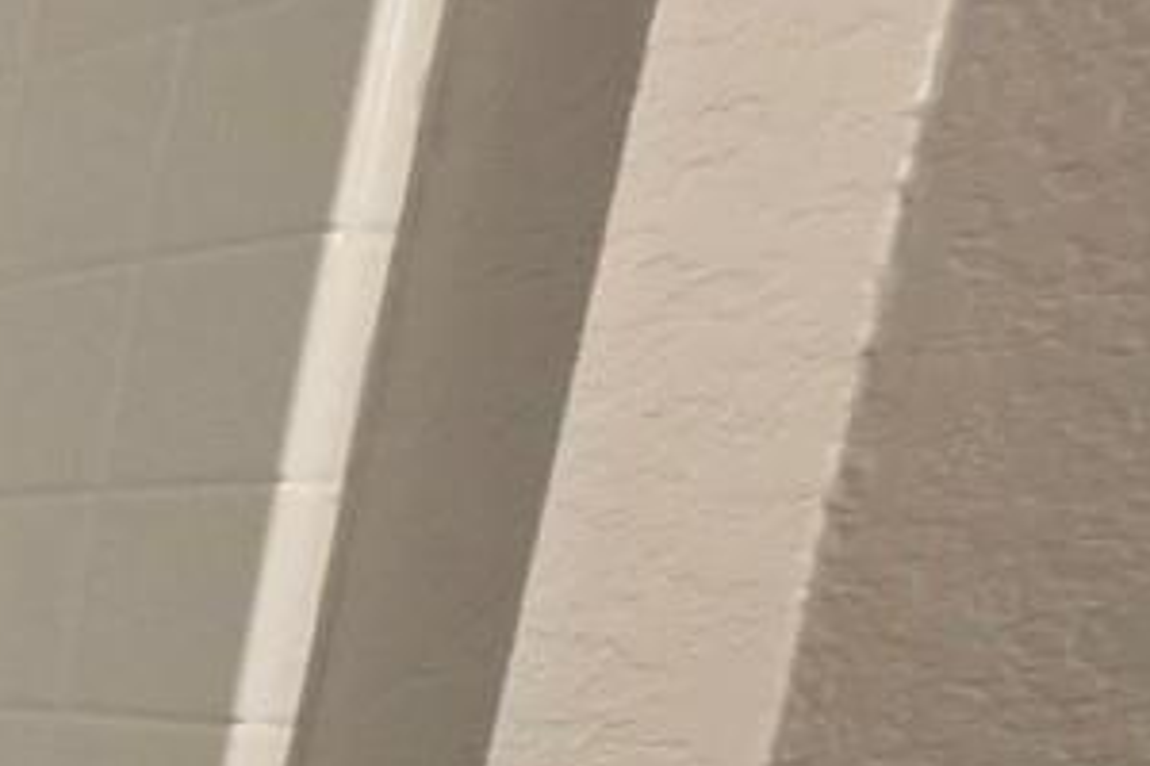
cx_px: -1449
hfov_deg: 16.3
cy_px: 1183
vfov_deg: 17.0
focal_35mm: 72
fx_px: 2300
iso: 250
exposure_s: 1/120
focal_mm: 2.2
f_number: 1.9
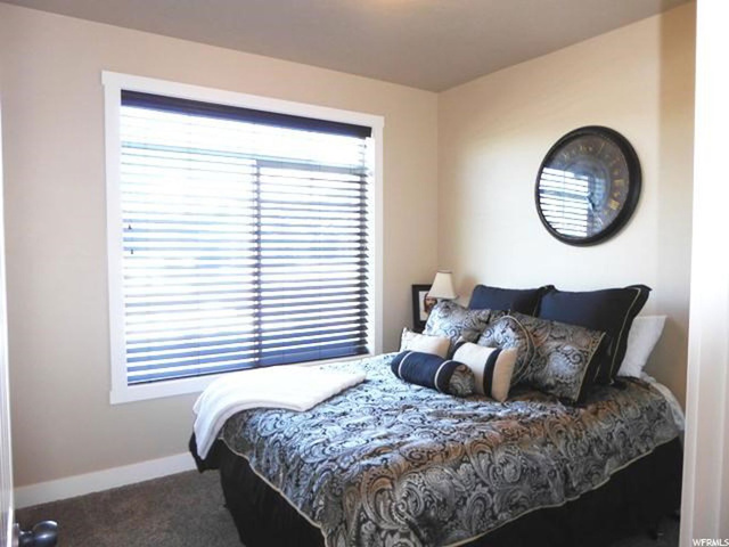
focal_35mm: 24
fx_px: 505
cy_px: 274
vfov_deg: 56.8
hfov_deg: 71.6
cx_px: 364
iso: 125
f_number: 3.3
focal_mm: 4.3
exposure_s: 1/60
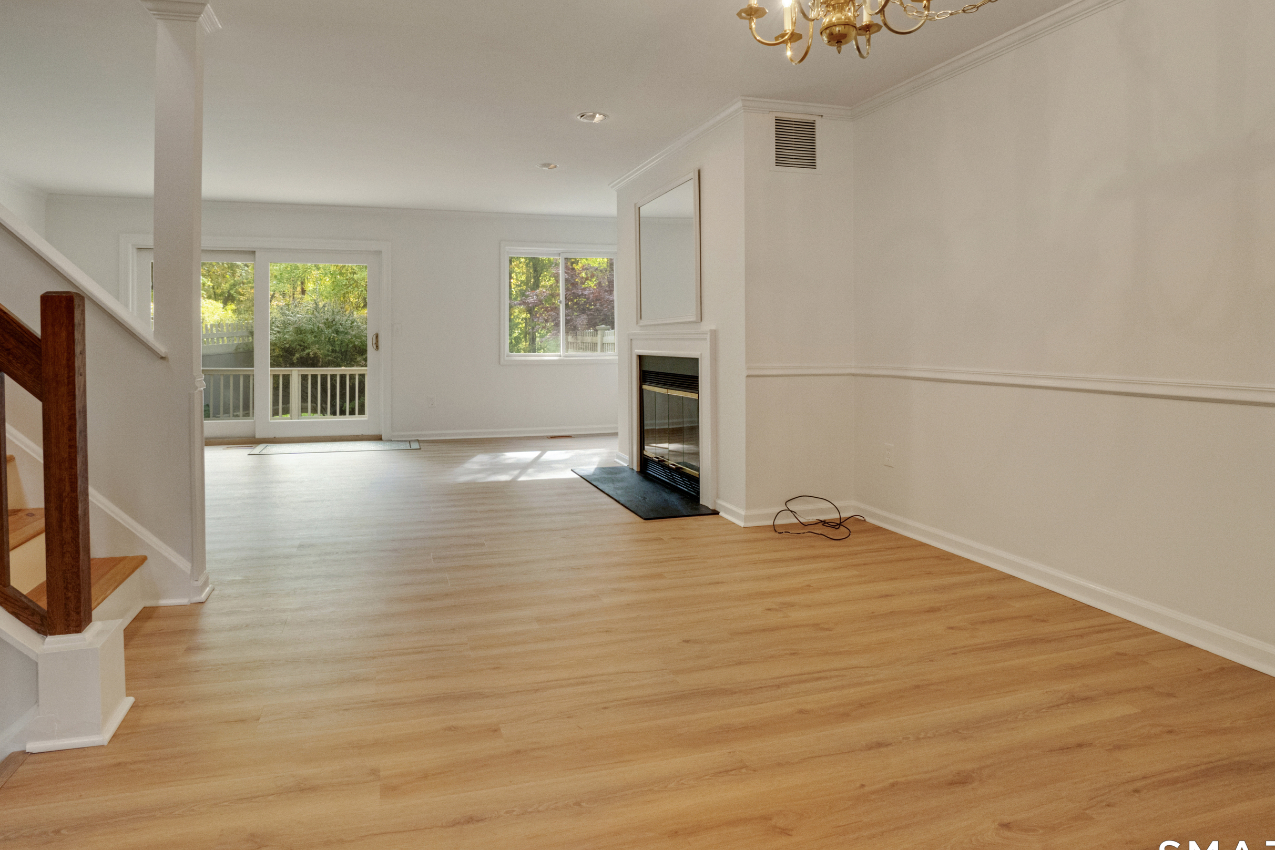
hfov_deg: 86.8
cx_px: 591
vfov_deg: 64.0
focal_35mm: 19
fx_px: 673
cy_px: 345
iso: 1600
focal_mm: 10
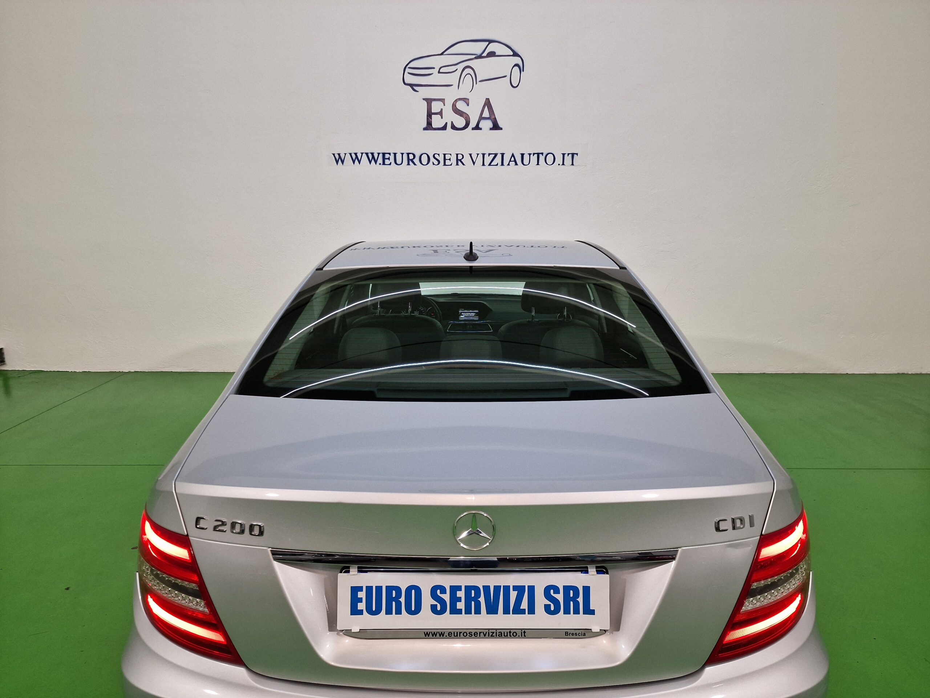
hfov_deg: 73.9
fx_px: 618
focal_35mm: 23
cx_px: 465
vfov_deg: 58.9
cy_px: 349
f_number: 1.8
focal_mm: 6.4
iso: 64
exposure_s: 1/100
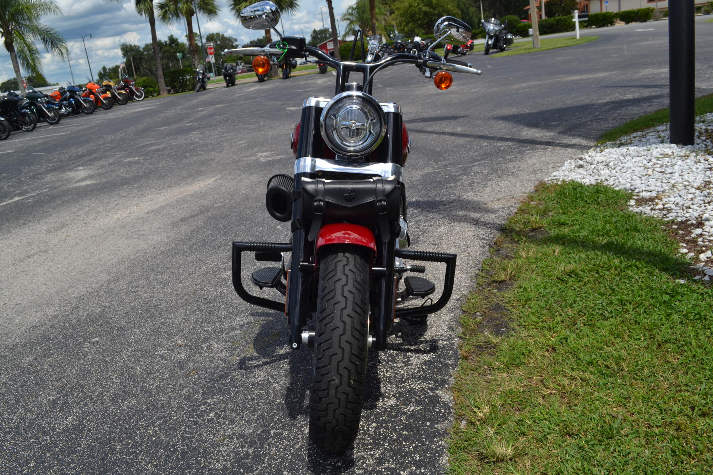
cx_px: 356
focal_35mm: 30
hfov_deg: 61.9
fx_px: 594
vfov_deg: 43.6
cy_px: 238
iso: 100
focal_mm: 20
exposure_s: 1/250
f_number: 8
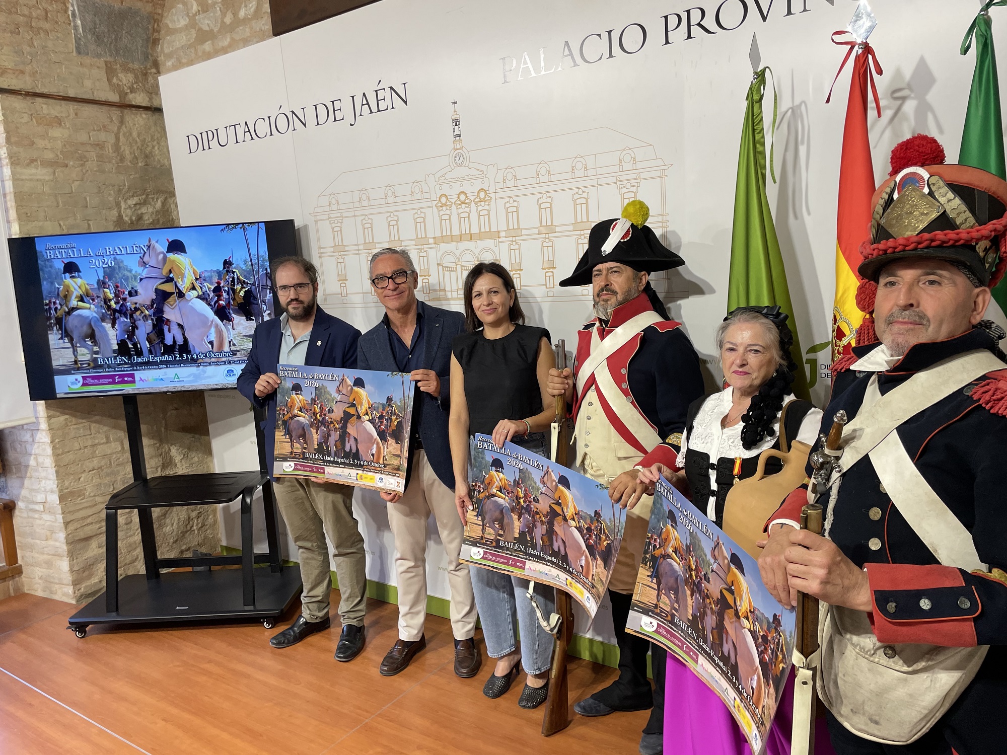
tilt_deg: -7.5
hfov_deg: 67.3
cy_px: 378
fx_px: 756
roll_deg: +3.2
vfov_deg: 53.1
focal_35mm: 26
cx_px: 504
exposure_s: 1/100
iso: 80
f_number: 1.6
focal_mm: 4.2
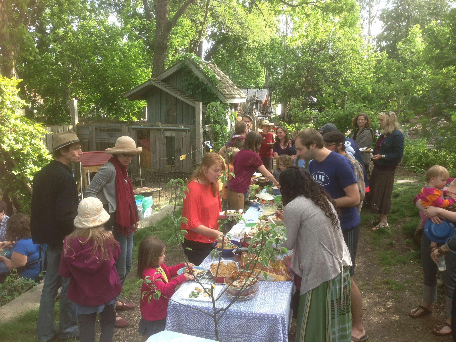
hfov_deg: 55.4
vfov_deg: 42.9
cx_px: 228
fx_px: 435
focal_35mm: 33
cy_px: 171
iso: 64
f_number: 2.4
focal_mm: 4.13
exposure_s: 1/157
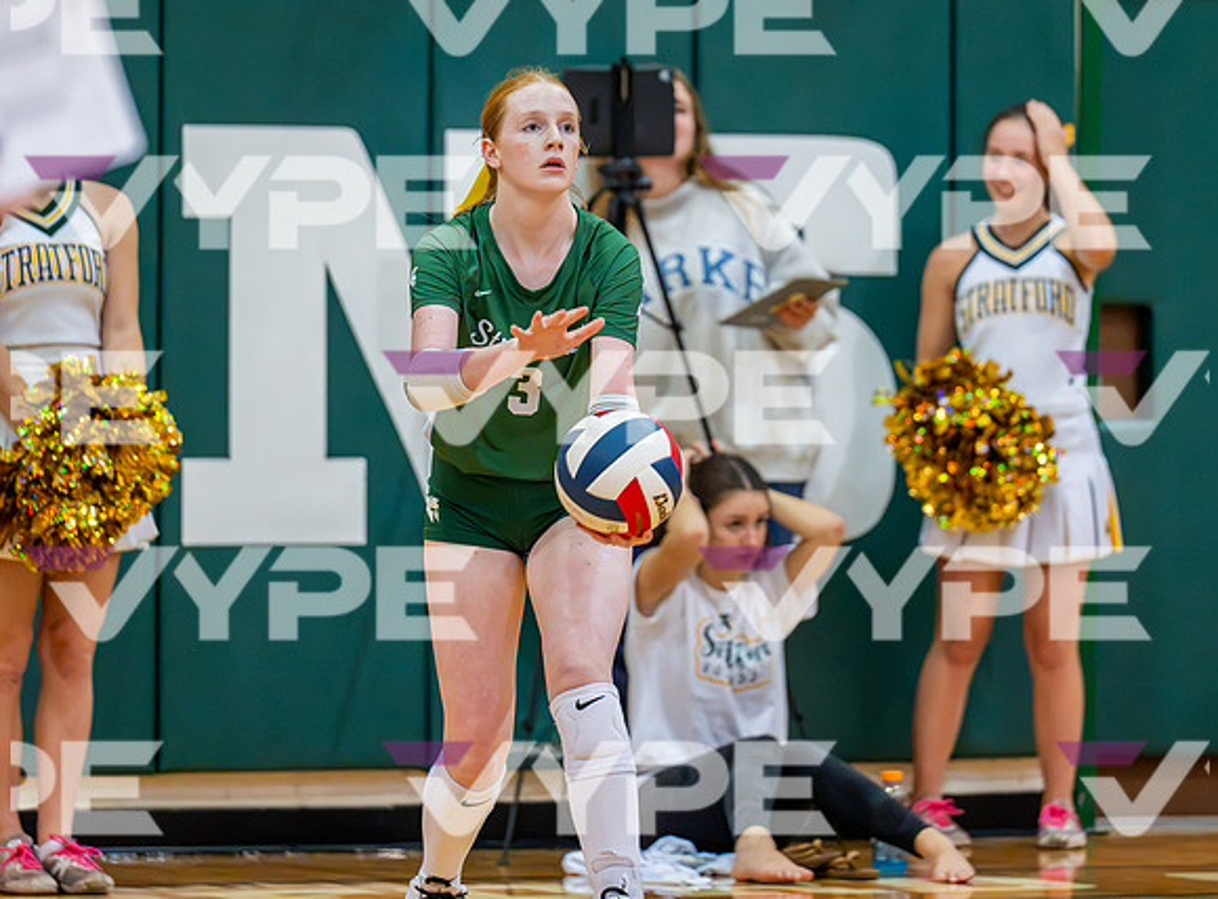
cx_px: 654
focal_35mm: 281
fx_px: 9825
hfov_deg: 7.1
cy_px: 316
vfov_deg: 5.2
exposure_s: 1/800
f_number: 2.8
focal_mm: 200
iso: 9000
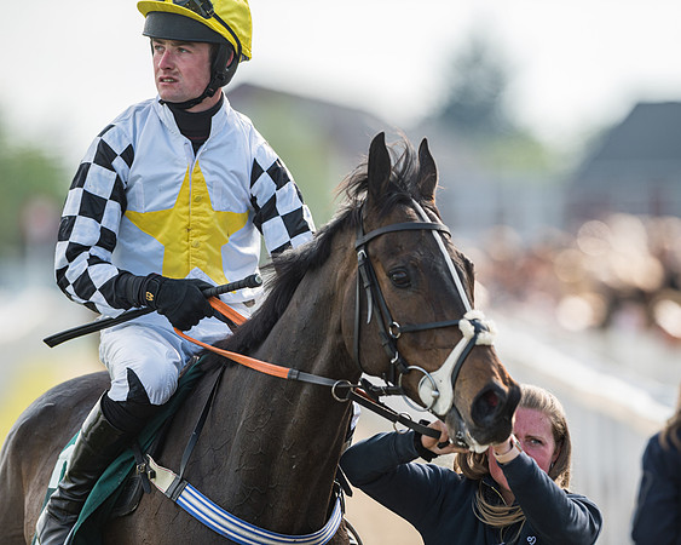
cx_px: 409
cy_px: 272
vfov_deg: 3.4
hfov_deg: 4.3
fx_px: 9087
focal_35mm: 451
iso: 160
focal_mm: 400
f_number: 5
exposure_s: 1/640
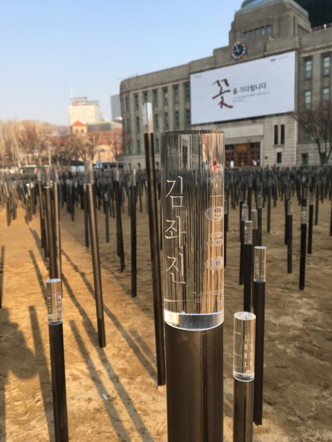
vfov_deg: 61.7
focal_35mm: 29
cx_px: 166
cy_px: 221
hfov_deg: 48.2
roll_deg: +2.0
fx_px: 371
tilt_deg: -6.8
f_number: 2.2
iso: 25
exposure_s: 1/506
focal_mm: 4.15
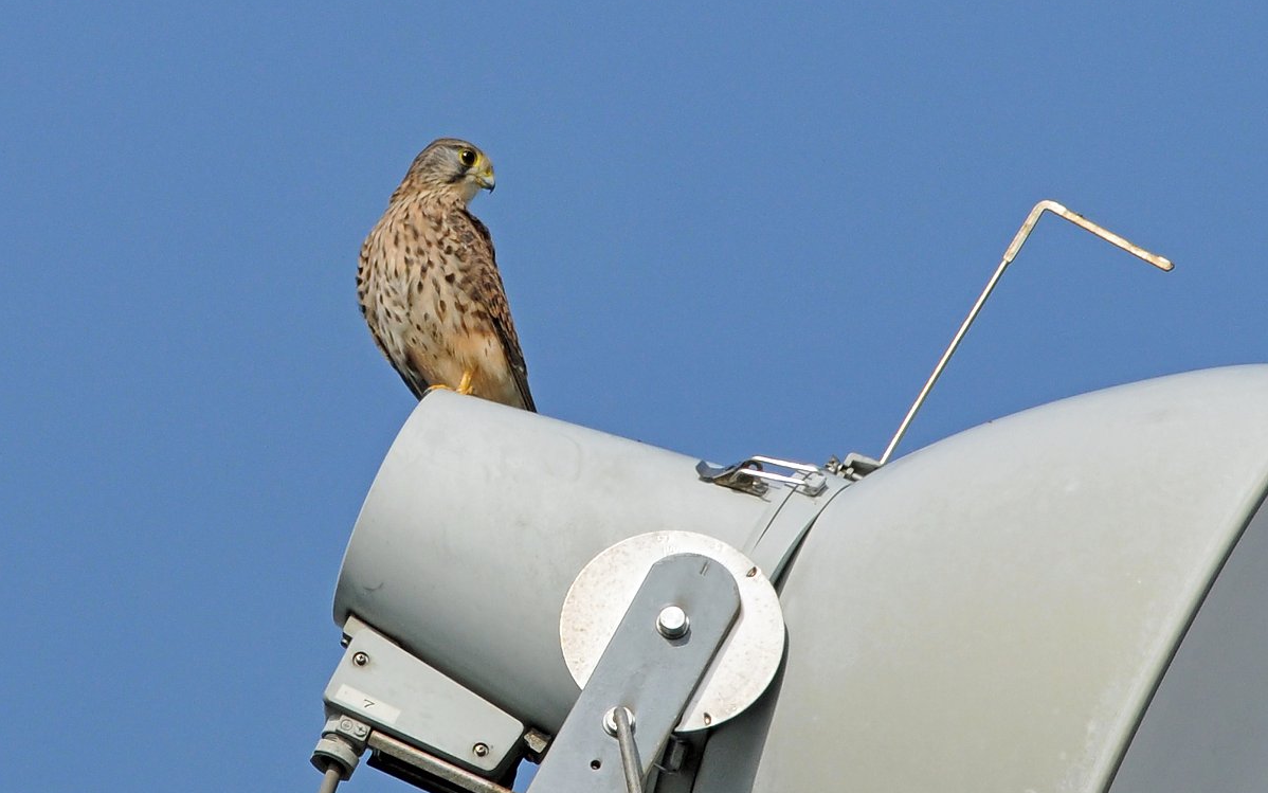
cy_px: 376
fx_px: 37014
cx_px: 634
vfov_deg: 1.2
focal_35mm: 1071
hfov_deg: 2.0
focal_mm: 700
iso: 200
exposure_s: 1/1250
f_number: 5.6
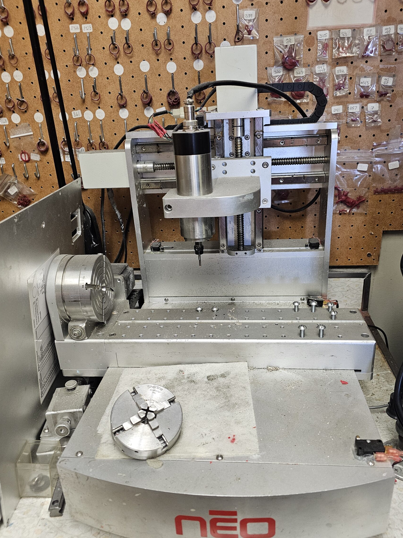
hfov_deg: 53.0
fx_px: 404
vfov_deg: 67.3
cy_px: 280
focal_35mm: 26
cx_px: 208
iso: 500
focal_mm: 6.3
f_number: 1.7
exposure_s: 1/120
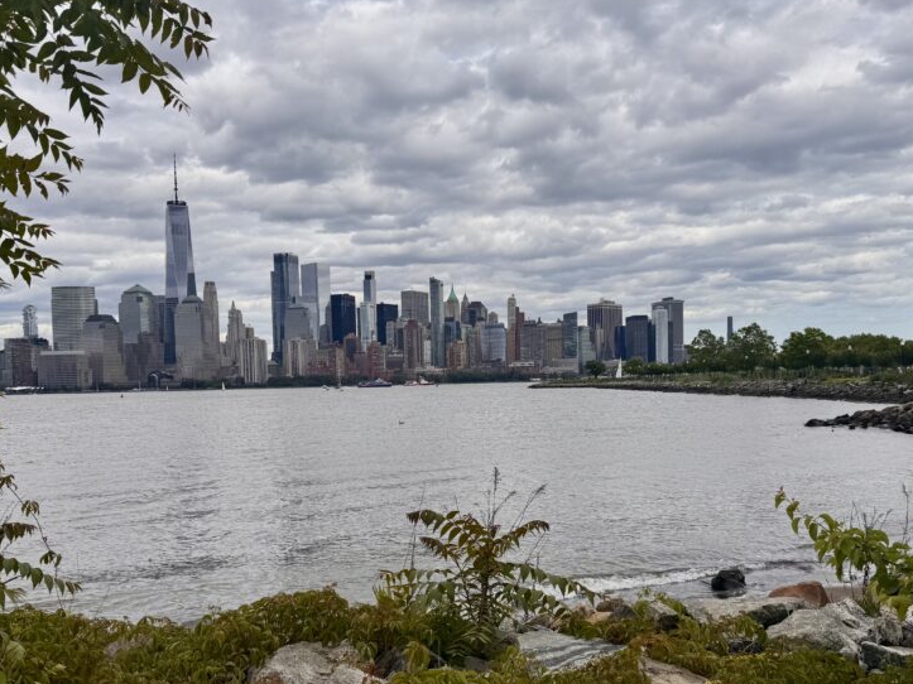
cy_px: 408
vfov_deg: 41.6
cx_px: 441
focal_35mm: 34
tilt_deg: -2.1
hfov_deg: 54.0
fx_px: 897
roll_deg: +1.9
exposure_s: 1/10417
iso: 80
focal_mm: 6.76
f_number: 1.78
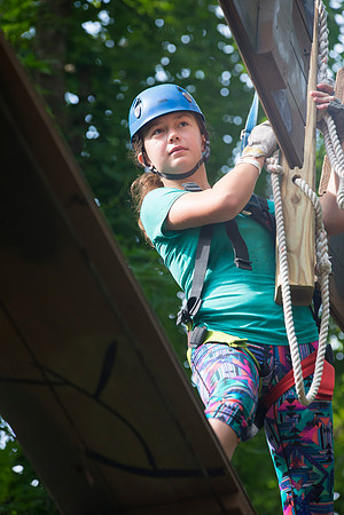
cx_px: 172
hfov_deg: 7.4
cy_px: 258
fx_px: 2651
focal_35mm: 185
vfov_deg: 11.1
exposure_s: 1/1000
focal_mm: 185
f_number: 5
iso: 1250
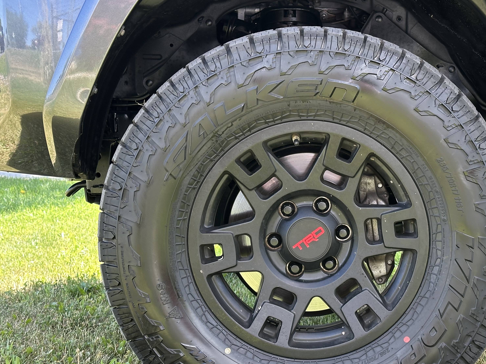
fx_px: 913
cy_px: 225
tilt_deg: -9.1
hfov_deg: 29.7
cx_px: 309
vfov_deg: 22.5
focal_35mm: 65
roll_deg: -0.1
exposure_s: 1/172
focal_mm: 6.86
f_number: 1.78
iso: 80
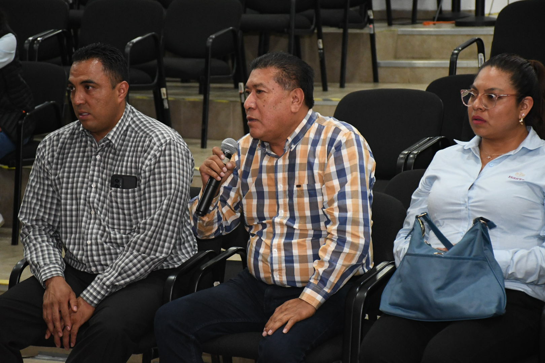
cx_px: 272
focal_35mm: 127
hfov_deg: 16.1
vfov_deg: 10.8
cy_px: 182
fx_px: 1922
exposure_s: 1/125
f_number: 6.3
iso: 5000
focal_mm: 85
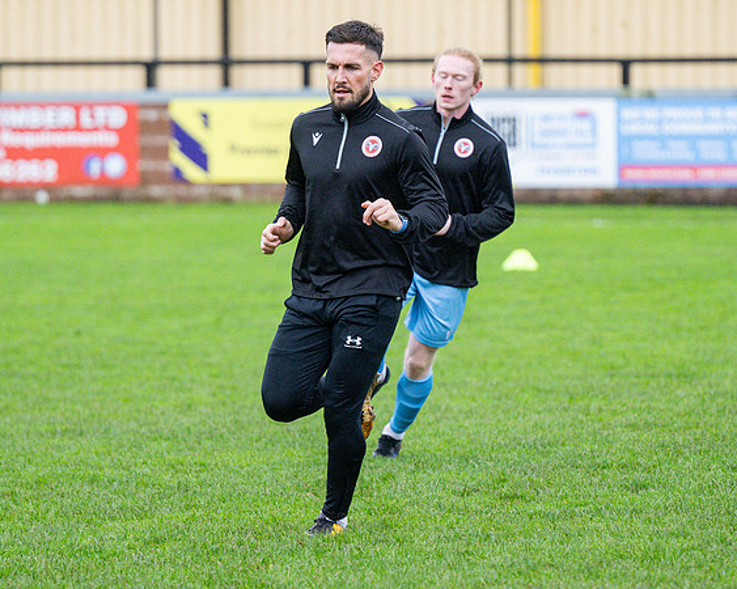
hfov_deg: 5.5
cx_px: 435
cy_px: 290
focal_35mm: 349
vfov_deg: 4.4
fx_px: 7604
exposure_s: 1/1000
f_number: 2.8
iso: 800
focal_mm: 165
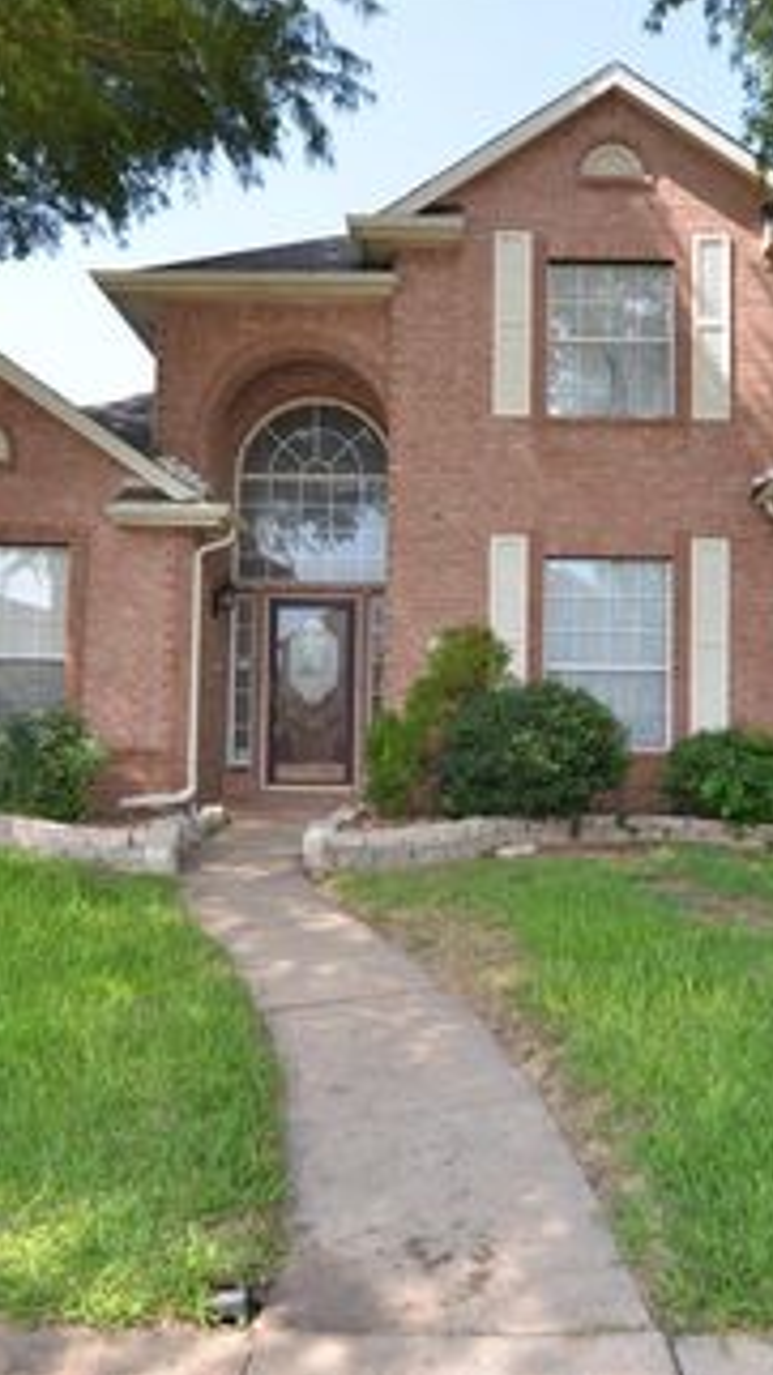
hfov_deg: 43.0
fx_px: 978
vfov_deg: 70.2
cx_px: 448
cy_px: 677
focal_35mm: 27
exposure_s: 1/250
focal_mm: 11
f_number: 4.5
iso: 100
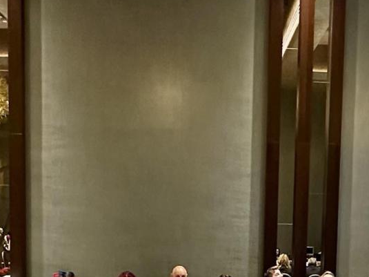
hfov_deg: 28.8
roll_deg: -1.9
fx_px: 714
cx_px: 250
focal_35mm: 67
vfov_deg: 21.0
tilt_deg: -5.2
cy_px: 291
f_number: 2.2
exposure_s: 1/60
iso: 250
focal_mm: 2.22
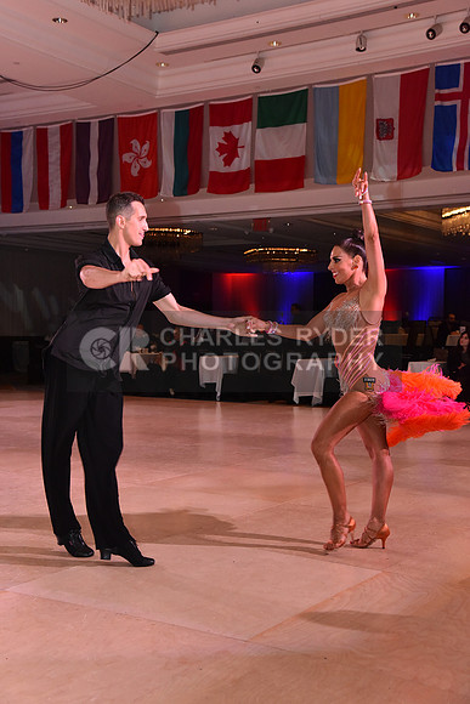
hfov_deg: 28.1
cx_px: 235
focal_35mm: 48
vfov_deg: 41.1
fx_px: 939
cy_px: 352
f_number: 6.3
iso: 2500
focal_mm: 48
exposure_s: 1/320
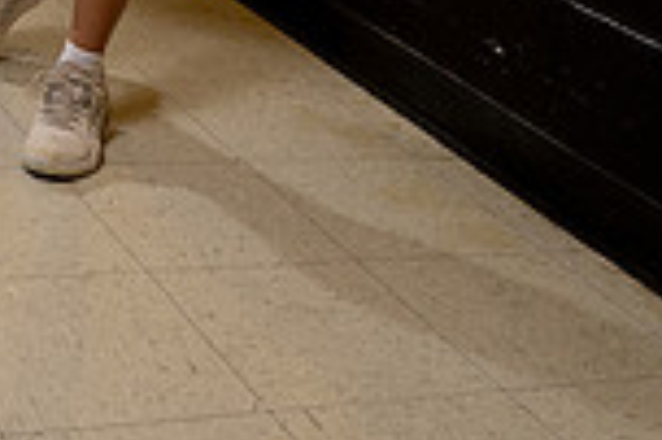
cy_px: -510
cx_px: 74
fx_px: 1635
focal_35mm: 89
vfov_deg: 12.8
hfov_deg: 22.4
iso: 500
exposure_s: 1/250
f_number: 5.6
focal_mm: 30
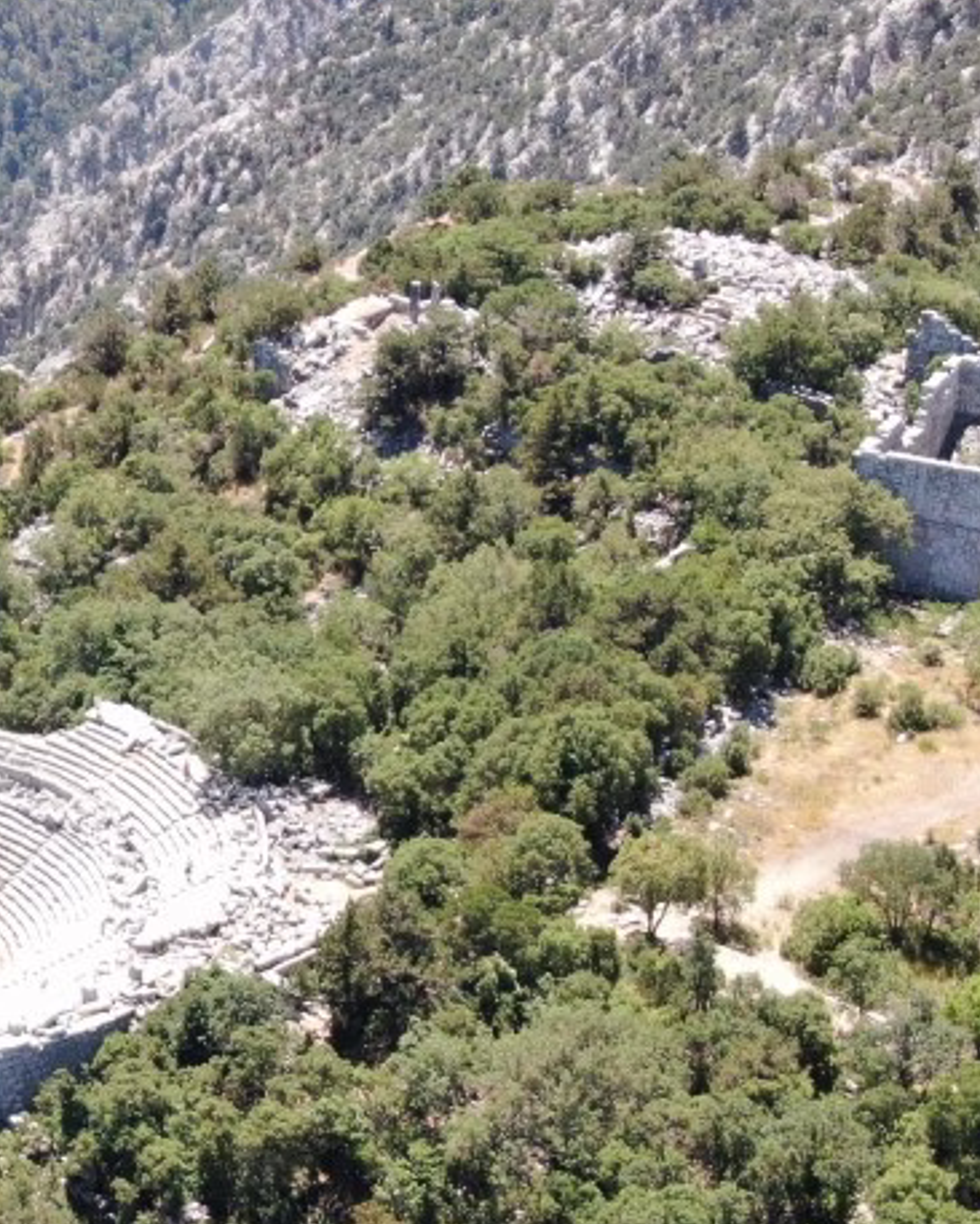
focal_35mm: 105
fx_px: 3804
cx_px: -24
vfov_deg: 18.2
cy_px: 817
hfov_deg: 14.4
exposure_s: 1/240
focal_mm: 8.6
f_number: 3.8
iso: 100
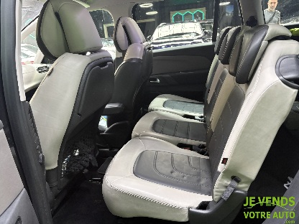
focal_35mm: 26
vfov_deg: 53.1
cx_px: 150
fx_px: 225
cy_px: 112
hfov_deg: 67.3
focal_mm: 5.96
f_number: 1.6
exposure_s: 1/50
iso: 400
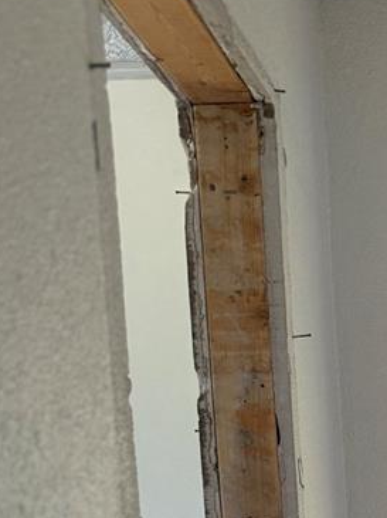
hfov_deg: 16.9
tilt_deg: -8.9
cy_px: 785
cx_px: 584
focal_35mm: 79
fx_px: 1180
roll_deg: +0.8
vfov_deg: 20.9
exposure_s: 1/121
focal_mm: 6.76
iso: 200
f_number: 1.78
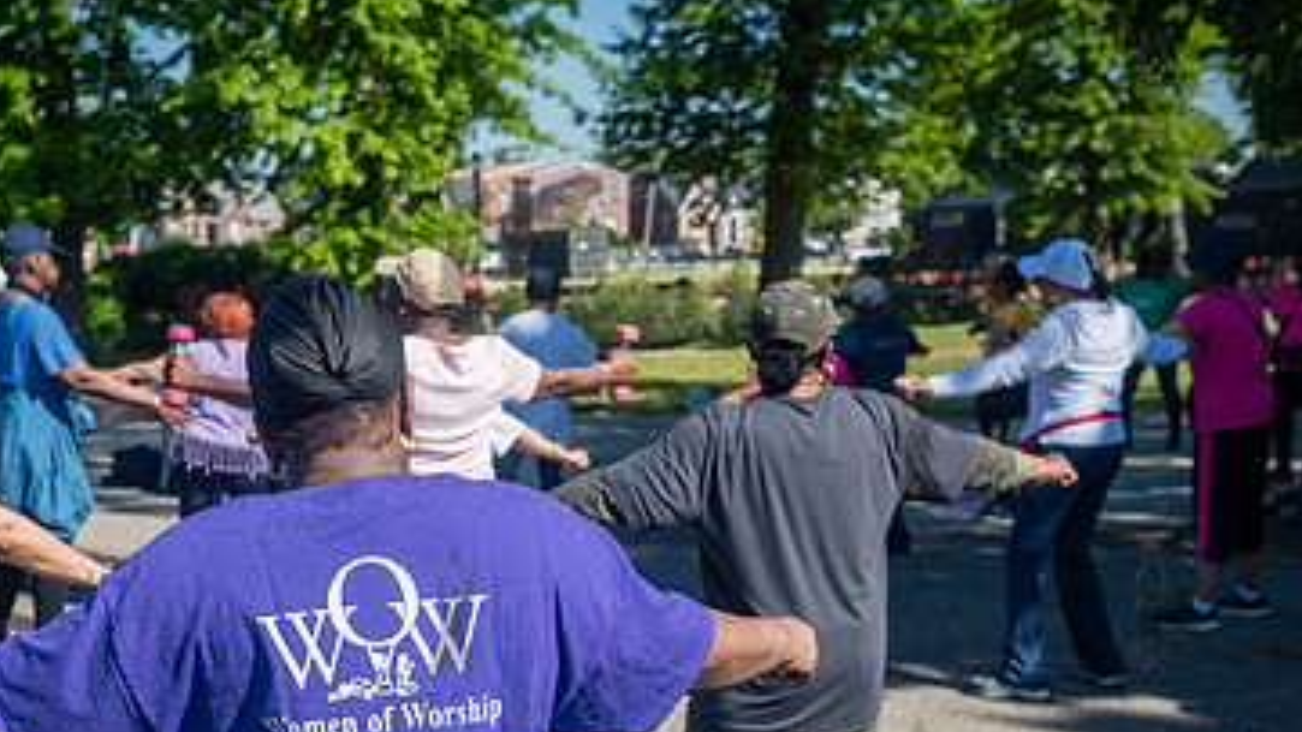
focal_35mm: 59
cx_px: 451
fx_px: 2037
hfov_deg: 35.2
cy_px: 608
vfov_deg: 20.1
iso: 200
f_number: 4.5
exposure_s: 1/1600
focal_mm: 35
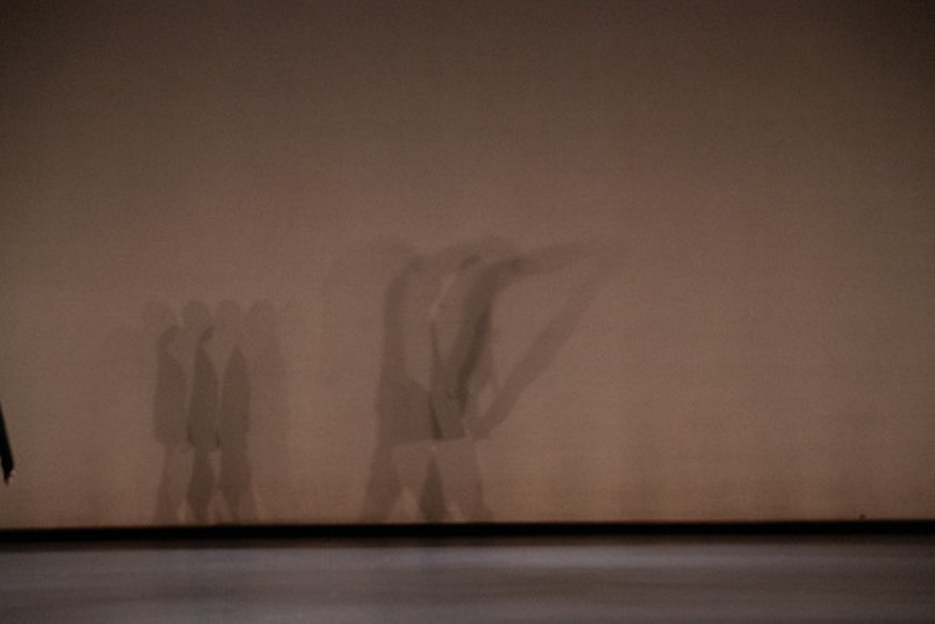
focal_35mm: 135
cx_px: 468
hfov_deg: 15.2
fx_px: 3507
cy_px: 312
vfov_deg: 10.2
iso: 12800
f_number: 6.3
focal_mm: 135
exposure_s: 1/500
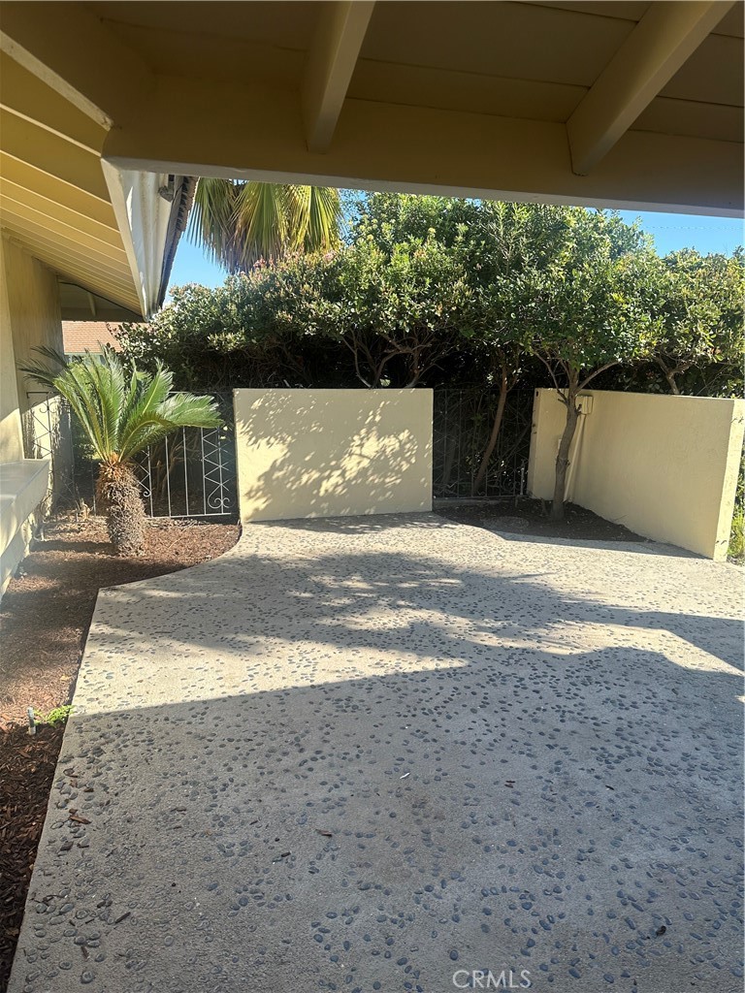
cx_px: 372
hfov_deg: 56.8
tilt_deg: -9.7
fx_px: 689
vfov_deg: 71.6
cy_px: 496
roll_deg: -0.9
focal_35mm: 24
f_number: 1.78
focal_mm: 6.86
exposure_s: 1/1517
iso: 80
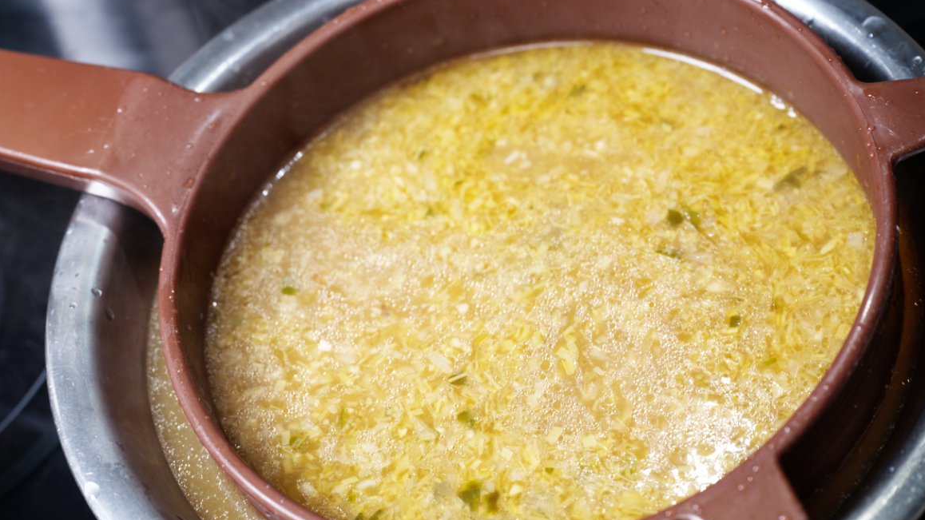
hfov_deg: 27.9
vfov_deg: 15.9
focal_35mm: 76
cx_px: 465
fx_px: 1864
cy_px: 281
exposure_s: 1/60
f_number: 5.6
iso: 100
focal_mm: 70
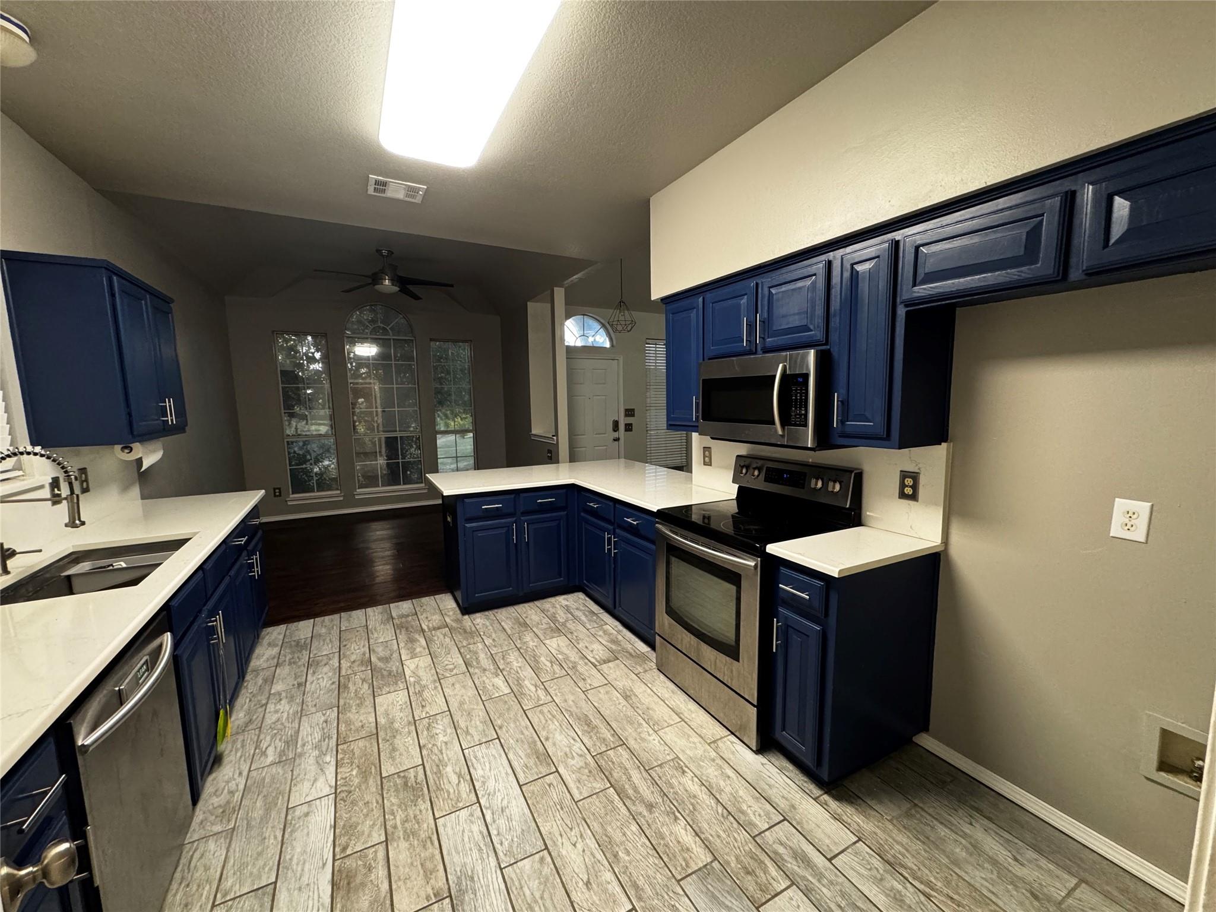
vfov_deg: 85.7
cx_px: 608
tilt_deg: -7.0
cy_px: 456
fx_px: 492
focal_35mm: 14
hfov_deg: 102.1
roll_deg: +1.0
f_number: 2.2
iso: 500
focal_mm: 2.22
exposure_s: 1/60
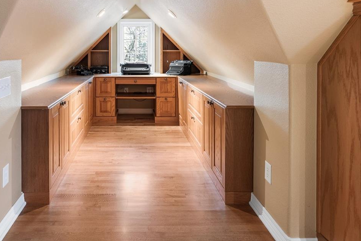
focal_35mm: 27
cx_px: 136
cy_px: 57
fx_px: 271
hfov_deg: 66.4
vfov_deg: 46.1
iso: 200
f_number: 8
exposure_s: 2.5
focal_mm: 16
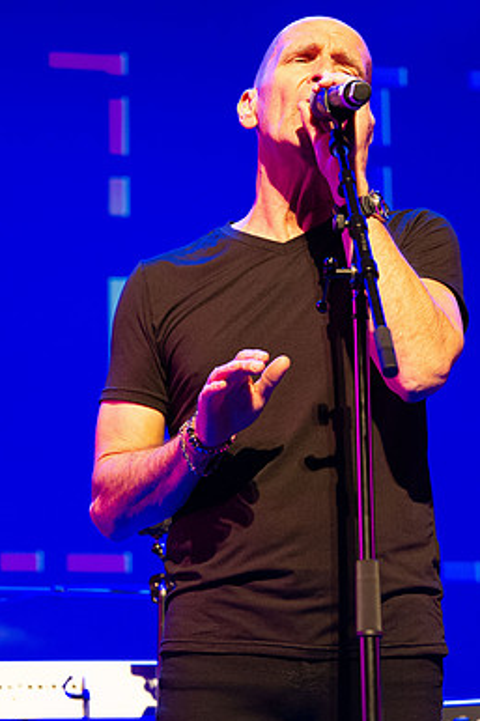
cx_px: 277
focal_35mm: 169
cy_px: 344
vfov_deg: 12.2
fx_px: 3383
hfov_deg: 8.1
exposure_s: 1/100
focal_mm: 145
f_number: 7.1
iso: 8000
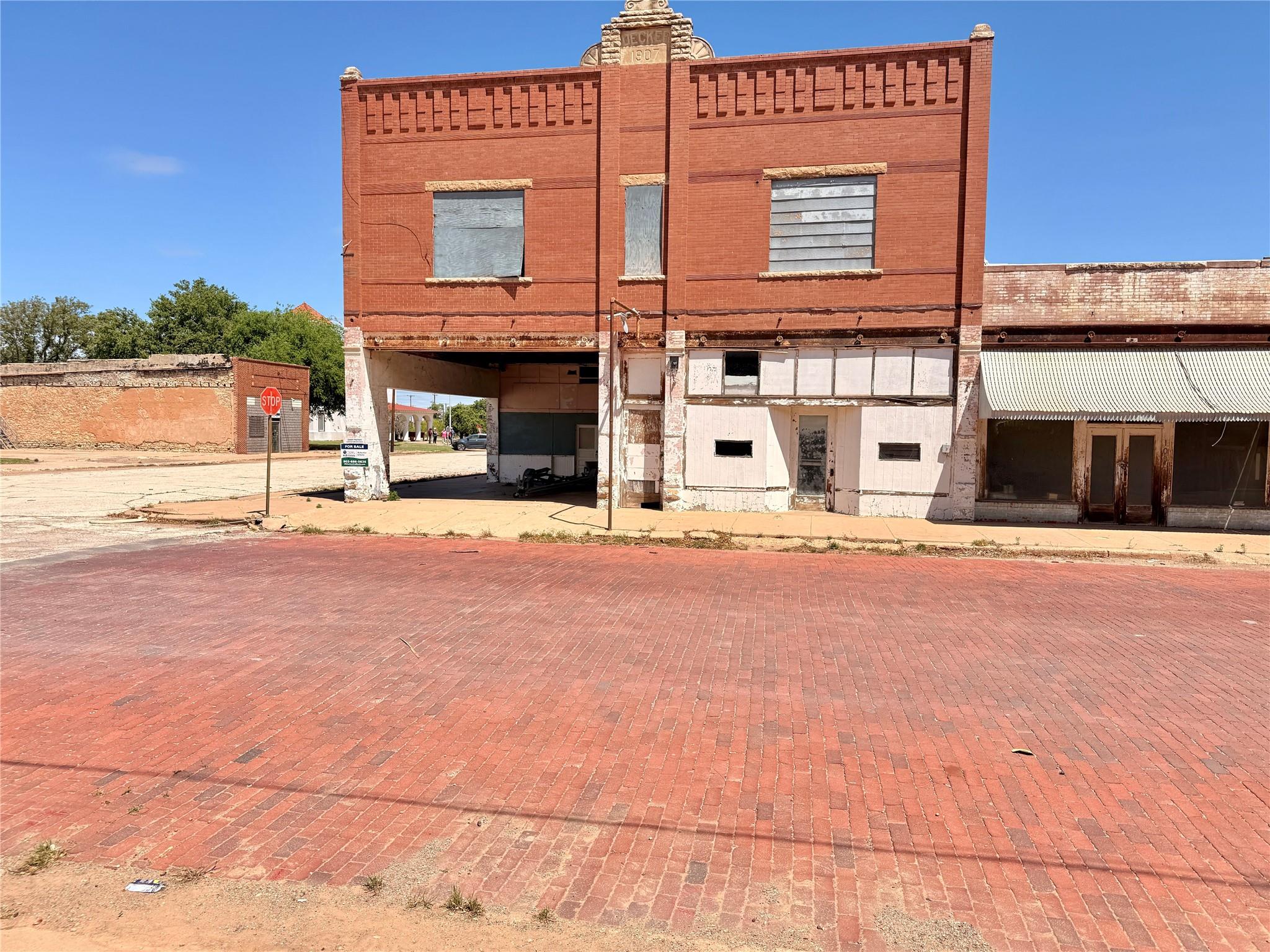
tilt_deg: -2.9
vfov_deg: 56.8
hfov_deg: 71.6
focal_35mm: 24
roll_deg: -0.7
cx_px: 635
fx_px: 881
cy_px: 476
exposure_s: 1/4405
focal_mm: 6.76
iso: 80
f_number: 1.78
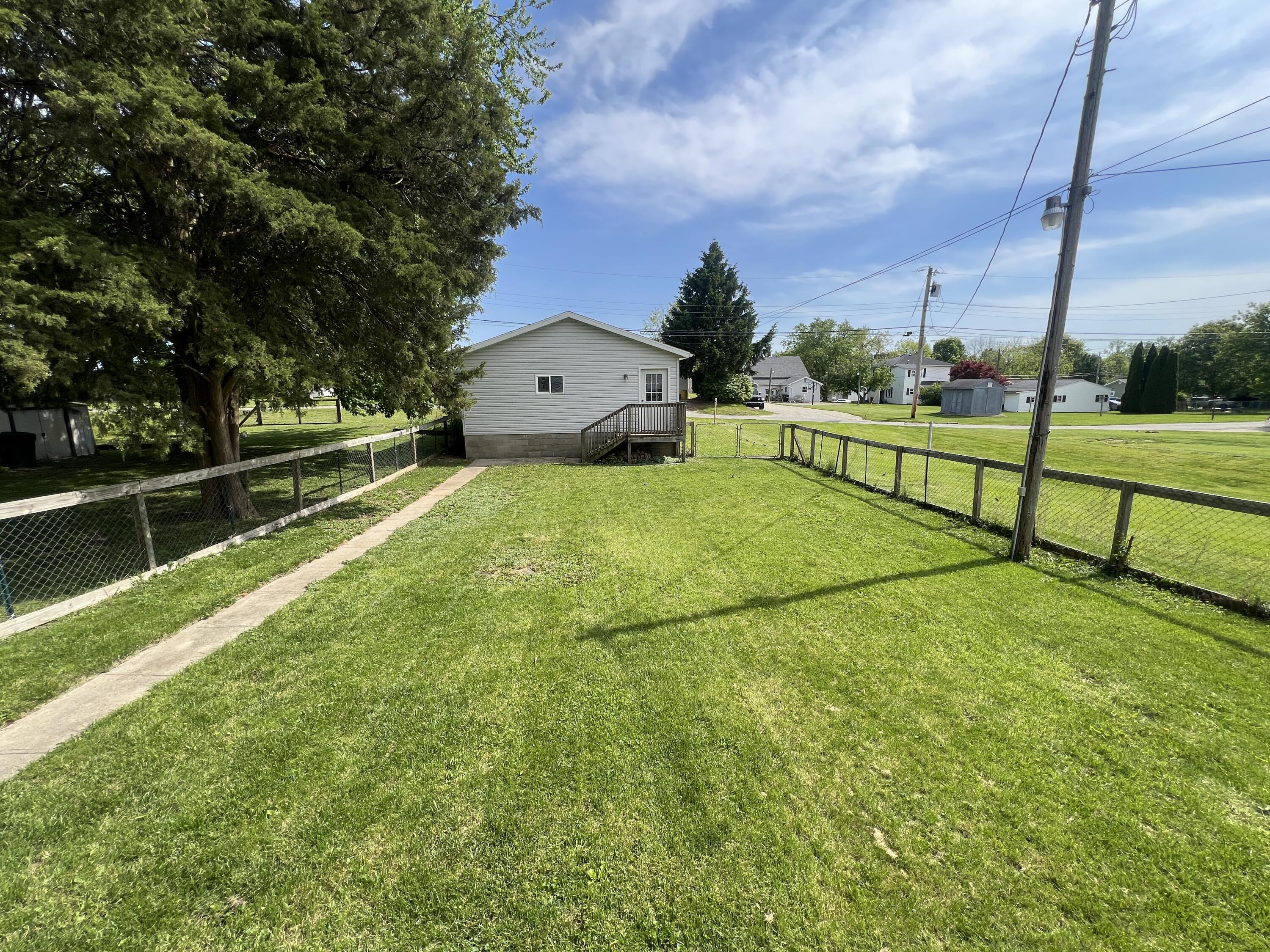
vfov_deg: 89.9
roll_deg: +0.1
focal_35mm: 13
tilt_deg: -11.1
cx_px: 635
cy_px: 476
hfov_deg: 106.2
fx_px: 477
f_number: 1.8
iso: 32
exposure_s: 1/1024
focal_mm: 1.57
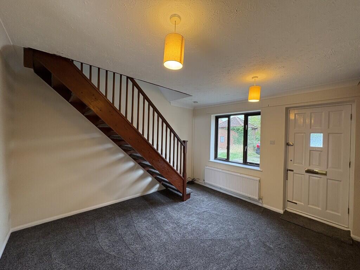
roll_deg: -1.2
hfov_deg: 102.1
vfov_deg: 85.7
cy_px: 135
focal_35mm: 14
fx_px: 146
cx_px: 180
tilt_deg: +0.3
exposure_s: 1/50
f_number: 2.2
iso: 160
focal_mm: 2.22
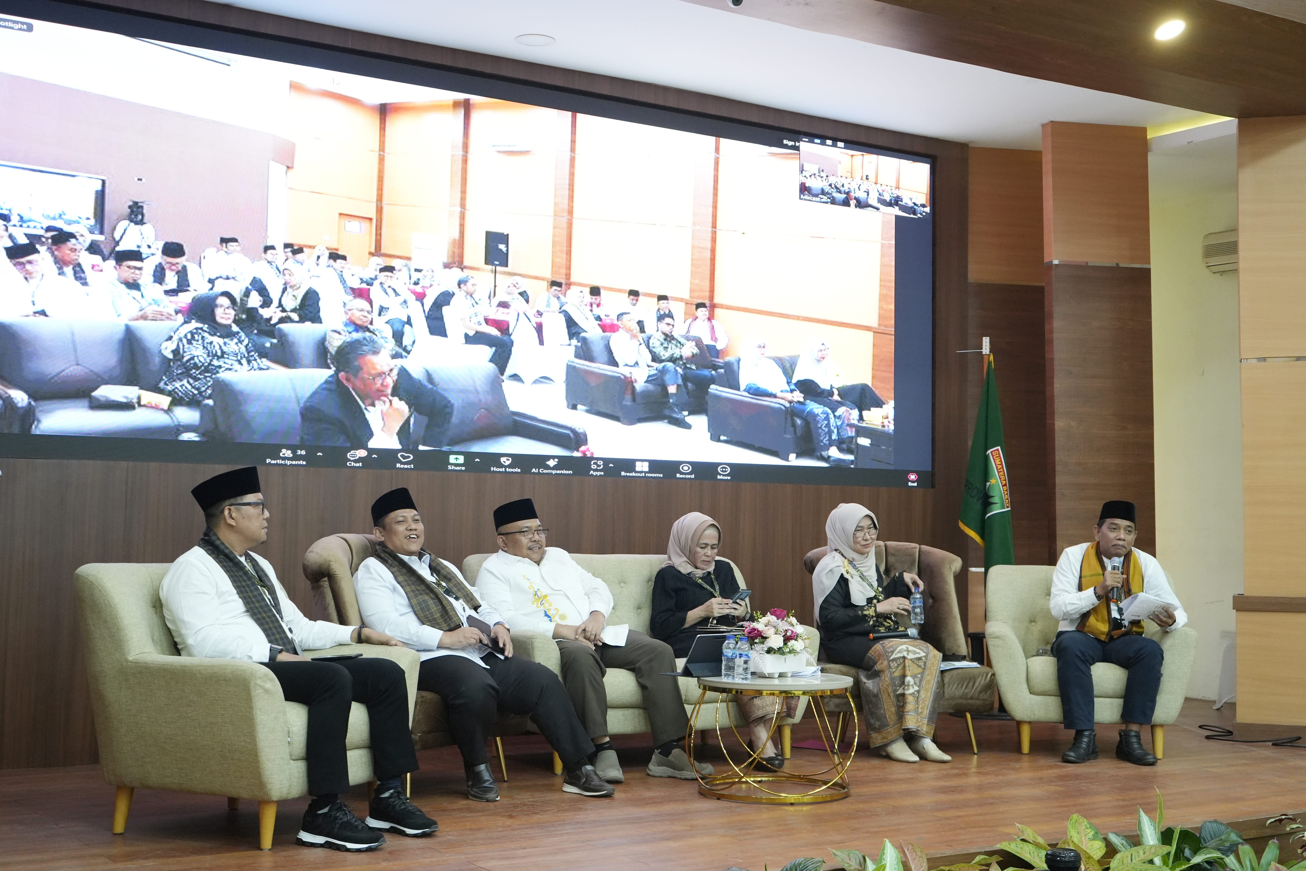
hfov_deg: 47.4
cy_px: 436
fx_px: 1487
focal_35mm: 41
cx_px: 653
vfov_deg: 32.6
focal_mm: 41
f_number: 4.5
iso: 4000
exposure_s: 1/100
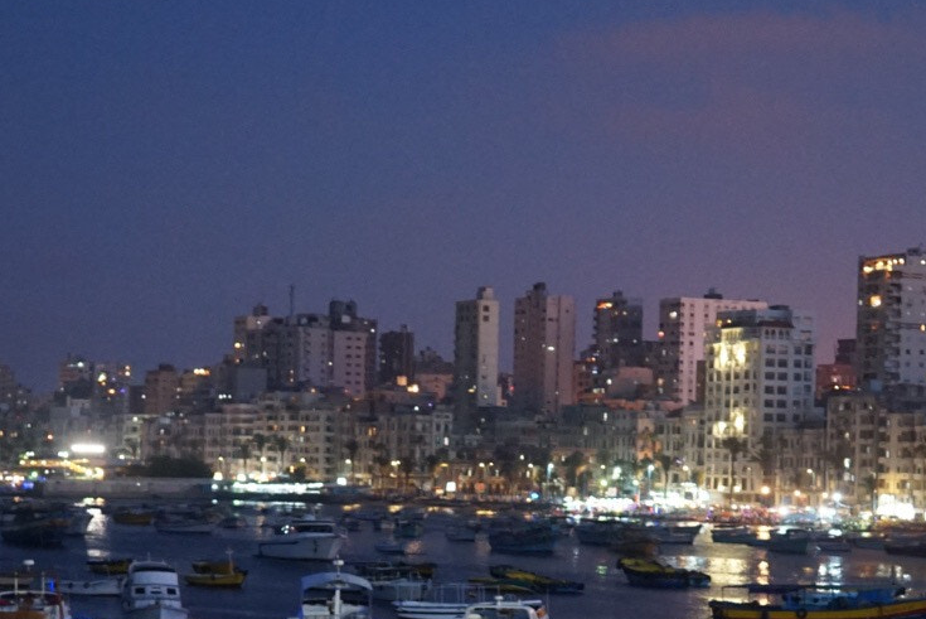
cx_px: 524
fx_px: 2548
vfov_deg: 13.7
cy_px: 603
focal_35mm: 99
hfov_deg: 20.6
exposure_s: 1/13
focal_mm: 30
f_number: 2.8
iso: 1600
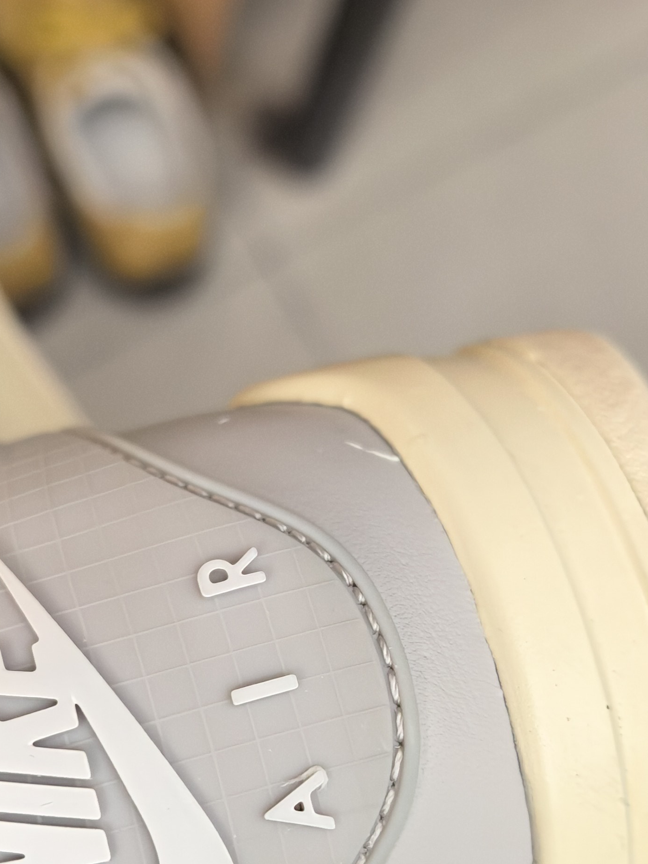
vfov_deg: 35.9
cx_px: 254
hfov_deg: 27.5
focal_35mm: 53
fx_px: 1323
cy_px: 551
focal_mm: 8.5
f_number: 2
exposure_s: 1/606
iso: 4000
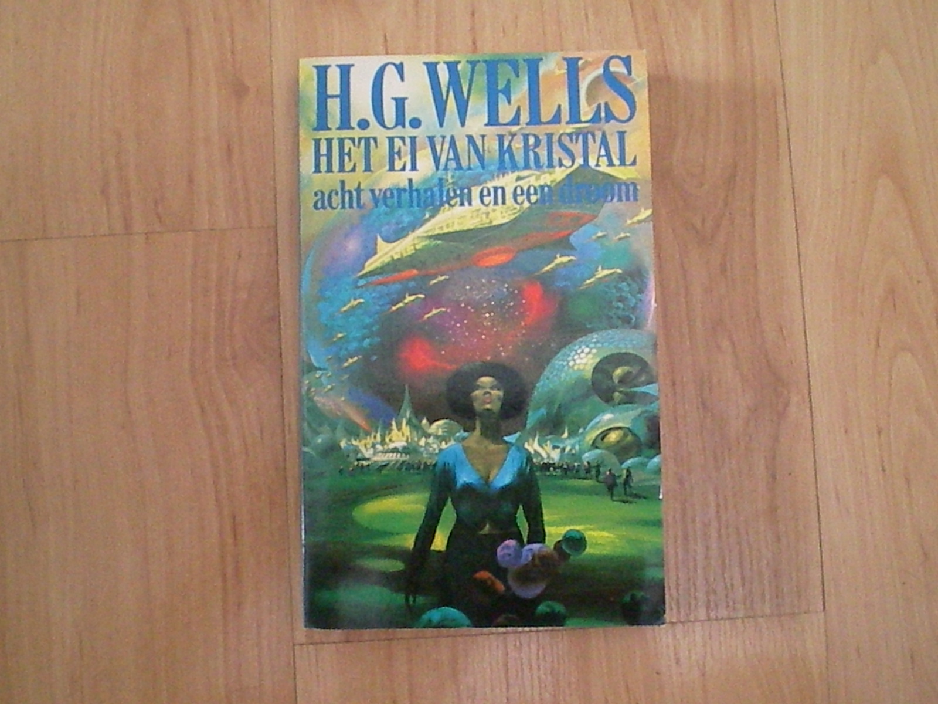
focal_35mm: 38
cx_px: 469
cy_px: 352
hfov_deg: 49.0
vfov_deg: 37.7
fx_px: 1030
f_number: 3.1
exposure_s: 1/100
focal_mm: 6.3
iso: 1107
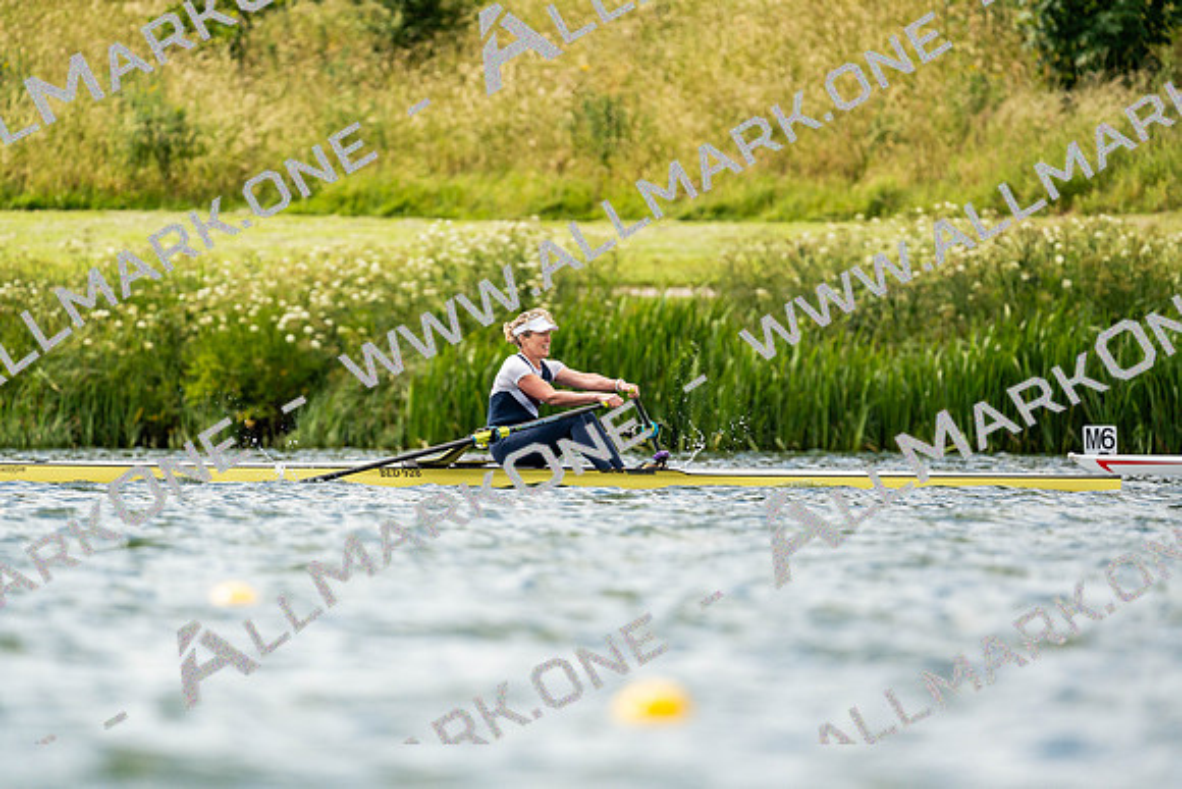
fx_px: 19704
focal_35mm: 600
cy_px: 394
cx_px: 591
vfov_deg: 2.3
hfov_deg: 3.4
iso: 400
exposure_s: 1/2000
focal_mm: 600
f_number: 6.3
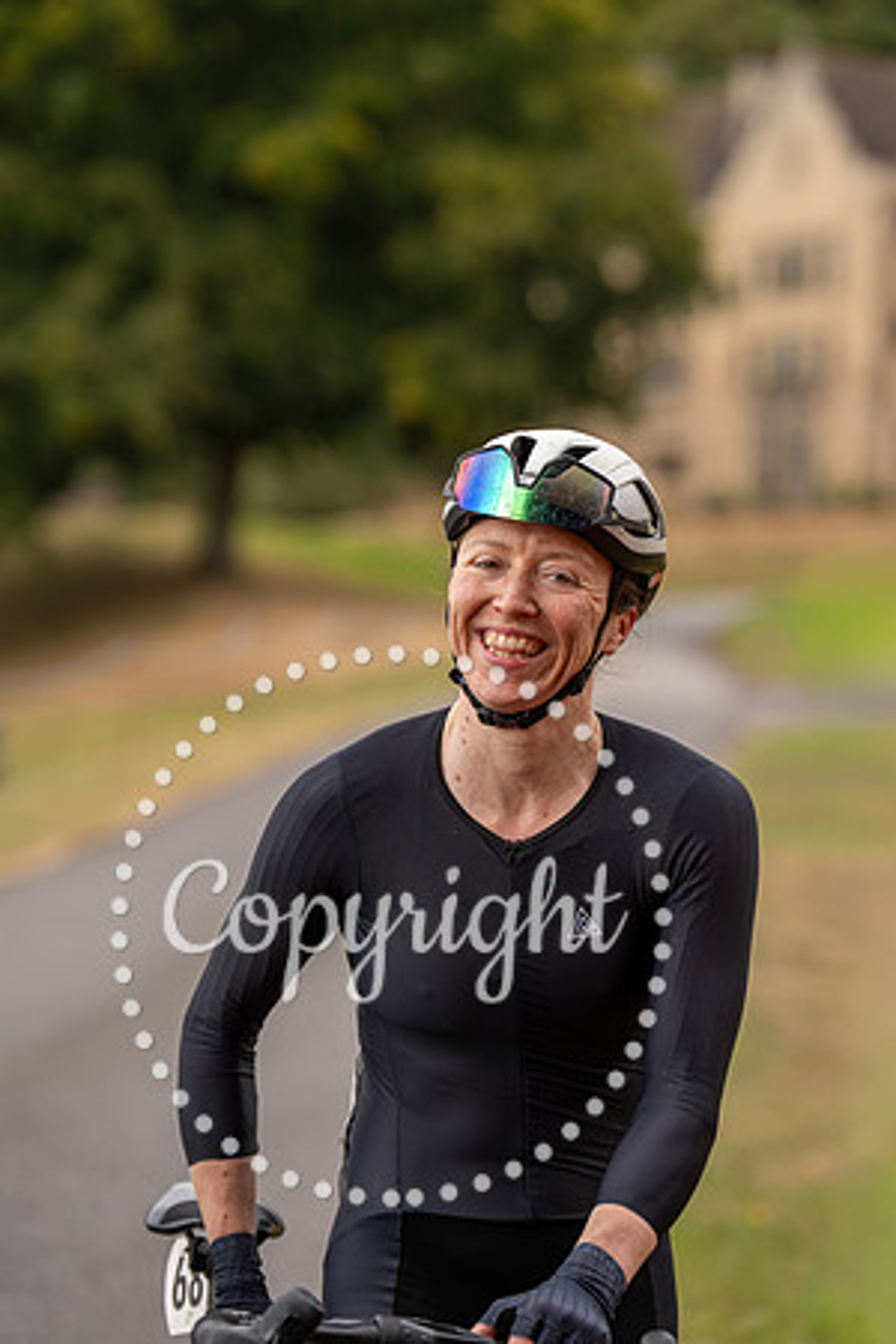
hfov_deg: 10.2
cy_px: 672
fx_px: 5040
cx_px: 448
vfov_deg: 15.2
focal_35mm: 135
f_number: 3.5
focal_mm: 135
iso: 250
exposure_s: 1/1000
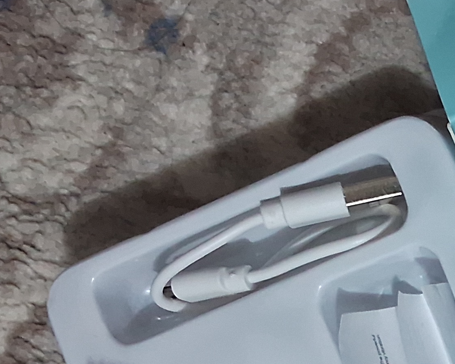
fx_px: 1253
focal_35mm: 93
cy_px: 432
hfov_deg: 18.7
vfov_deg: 15.9
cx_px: 636
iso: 1000
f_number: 1.8
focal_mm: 3.98
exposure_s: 1/20
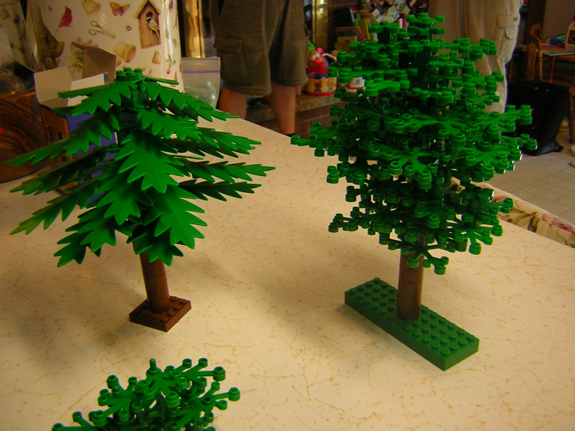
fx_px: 598
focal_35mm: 36
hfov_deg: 51.4
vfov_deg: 39.7
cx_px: 288
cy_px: 216
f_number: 2.6
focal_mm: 4.7
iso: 50
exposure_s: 1/7.9
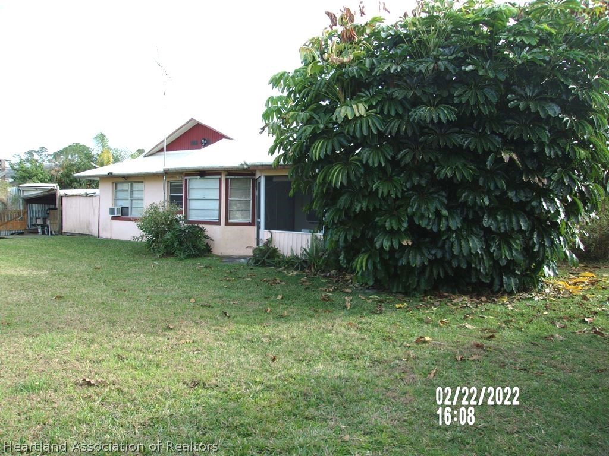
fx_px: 475
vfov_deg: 51.4
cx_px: 304
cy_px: 228
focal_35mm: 27
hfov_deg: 65.3
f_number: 3
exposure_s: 1/280
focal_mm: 4.9
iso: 80
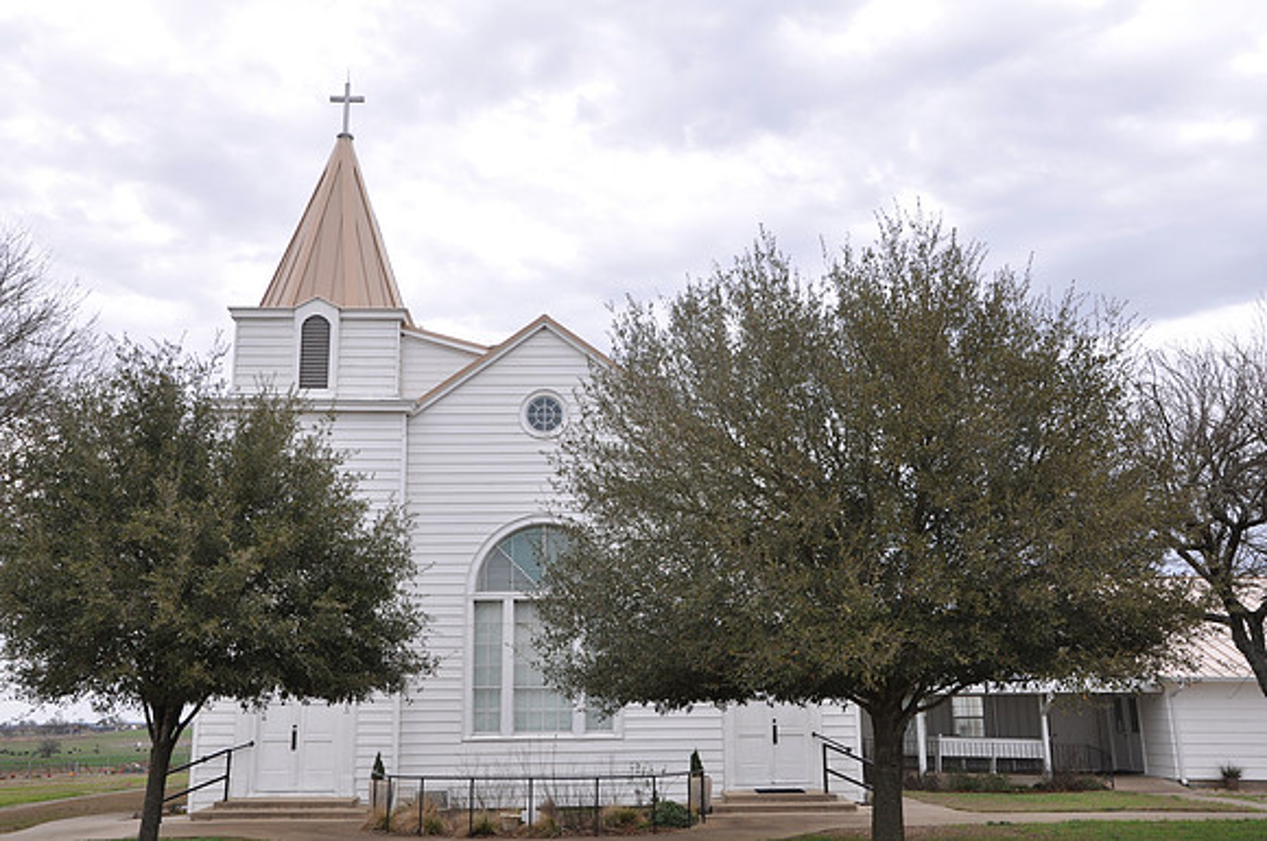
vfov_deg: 36.8
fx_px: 1265
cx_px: 634
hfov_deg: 53.2
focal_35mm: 36
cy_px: 420
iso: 200
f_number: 8
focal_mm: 24
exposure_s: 1/80
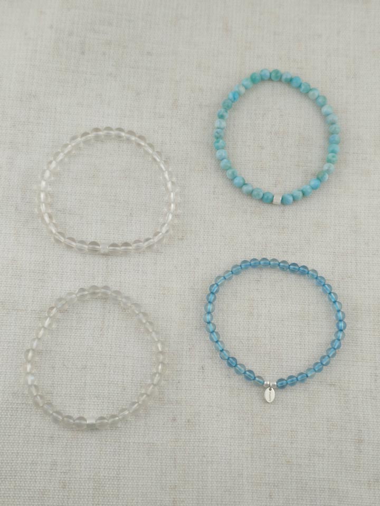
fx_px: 732
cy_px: 253
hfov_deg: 29.1
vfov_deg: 38.2
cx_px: 190
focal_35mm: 50
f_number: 16
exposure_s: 1/909
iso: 72
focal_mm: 6.54
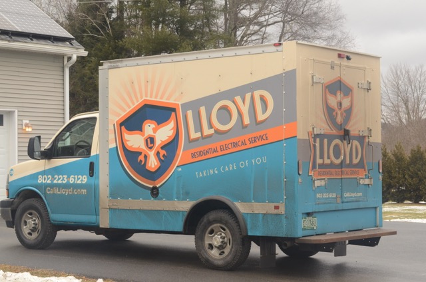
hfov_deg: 27.0
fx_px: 886
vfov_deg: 18.1
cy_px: 141
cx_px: 213
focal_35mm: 75
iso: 800
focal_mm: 50
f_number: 11
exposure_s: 1/200
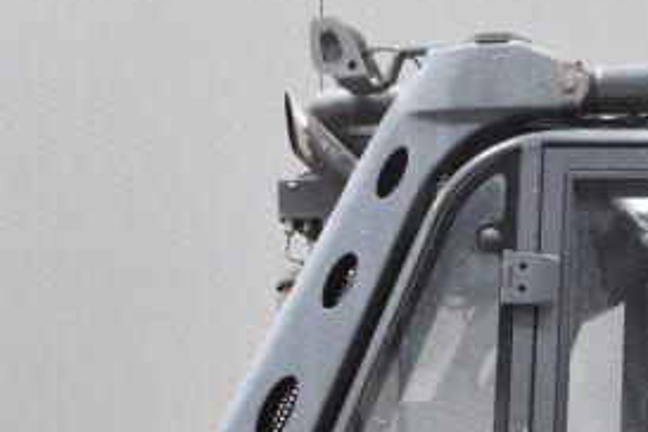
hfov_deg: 14.9
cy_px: 629
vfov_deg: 10.1
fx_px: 2376
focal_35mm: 132
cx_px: 836
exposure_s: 1/25
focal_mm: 20
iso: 1600
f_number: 5
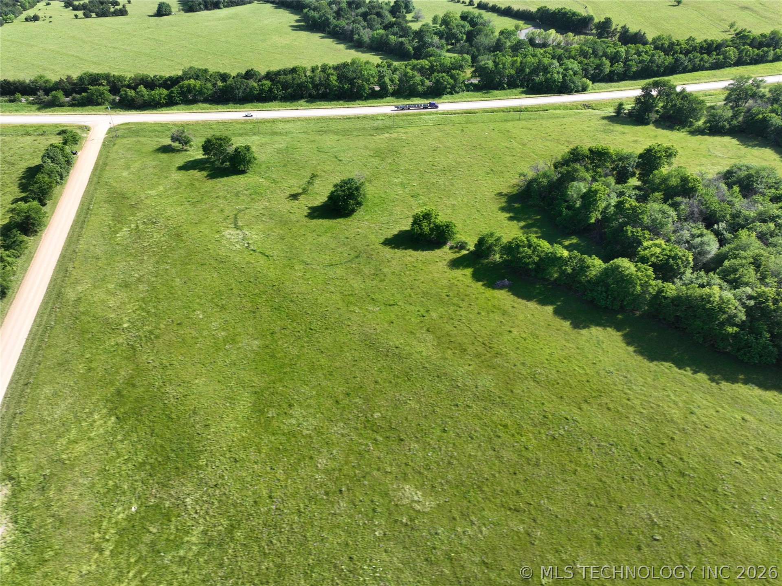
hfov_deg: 71.6
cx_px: 391
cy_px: 293
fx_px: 542
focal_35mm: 24
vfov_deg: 56.8
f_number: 2.8
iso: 100
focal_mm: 12.29
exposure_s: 1/50
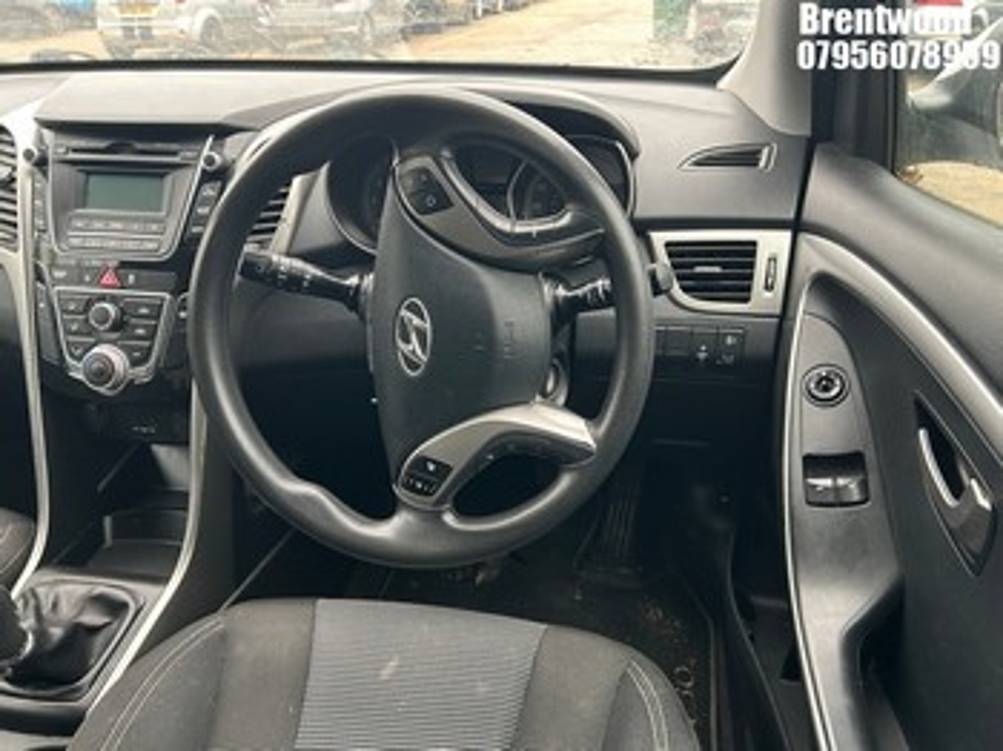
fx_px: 753
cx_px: 502
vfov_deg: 53.0
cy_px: 376
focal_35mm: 26
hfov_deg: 67.3
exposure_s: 1/69
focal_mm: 5.7
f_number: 1.5
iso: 125
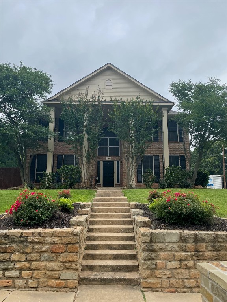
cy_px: 151
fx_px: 227
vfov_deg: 67.3
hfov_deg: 53.1
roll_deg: -0.2
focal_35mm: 26
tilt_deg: +11.3
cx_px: 114
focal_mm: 4.2
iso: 32
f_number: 1.6
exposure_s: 1/2564
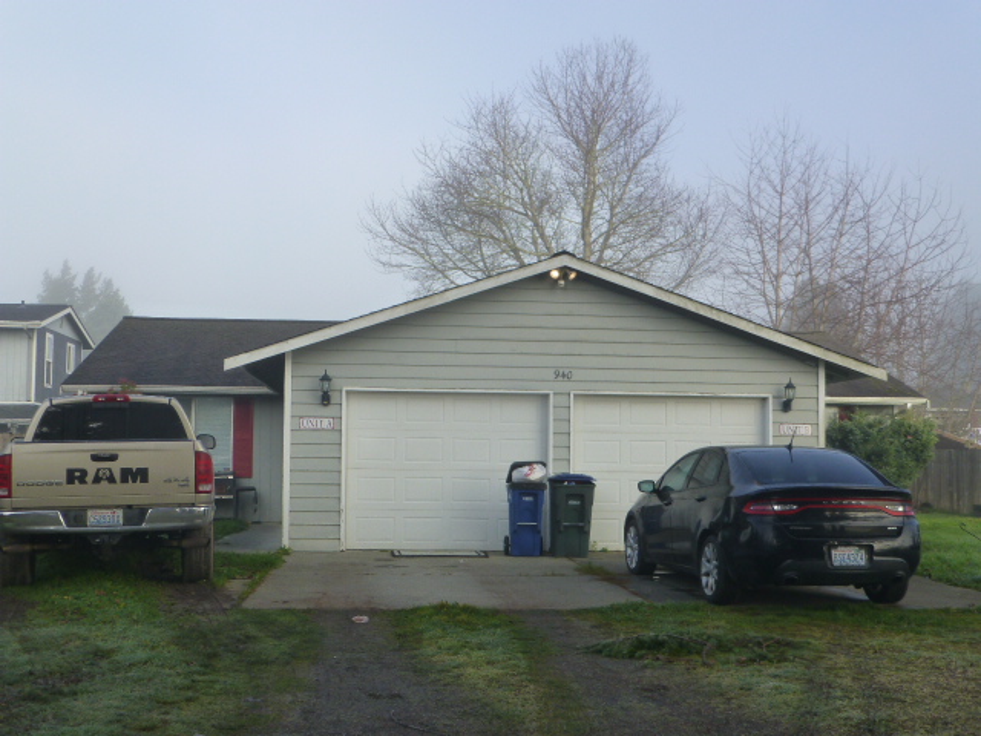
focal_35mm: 44
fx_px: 1247
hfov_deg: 42.9
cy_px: 368
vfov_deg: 32.9
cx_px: 490
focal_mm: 7.9
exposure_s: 1/500
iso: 160
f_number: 4.1
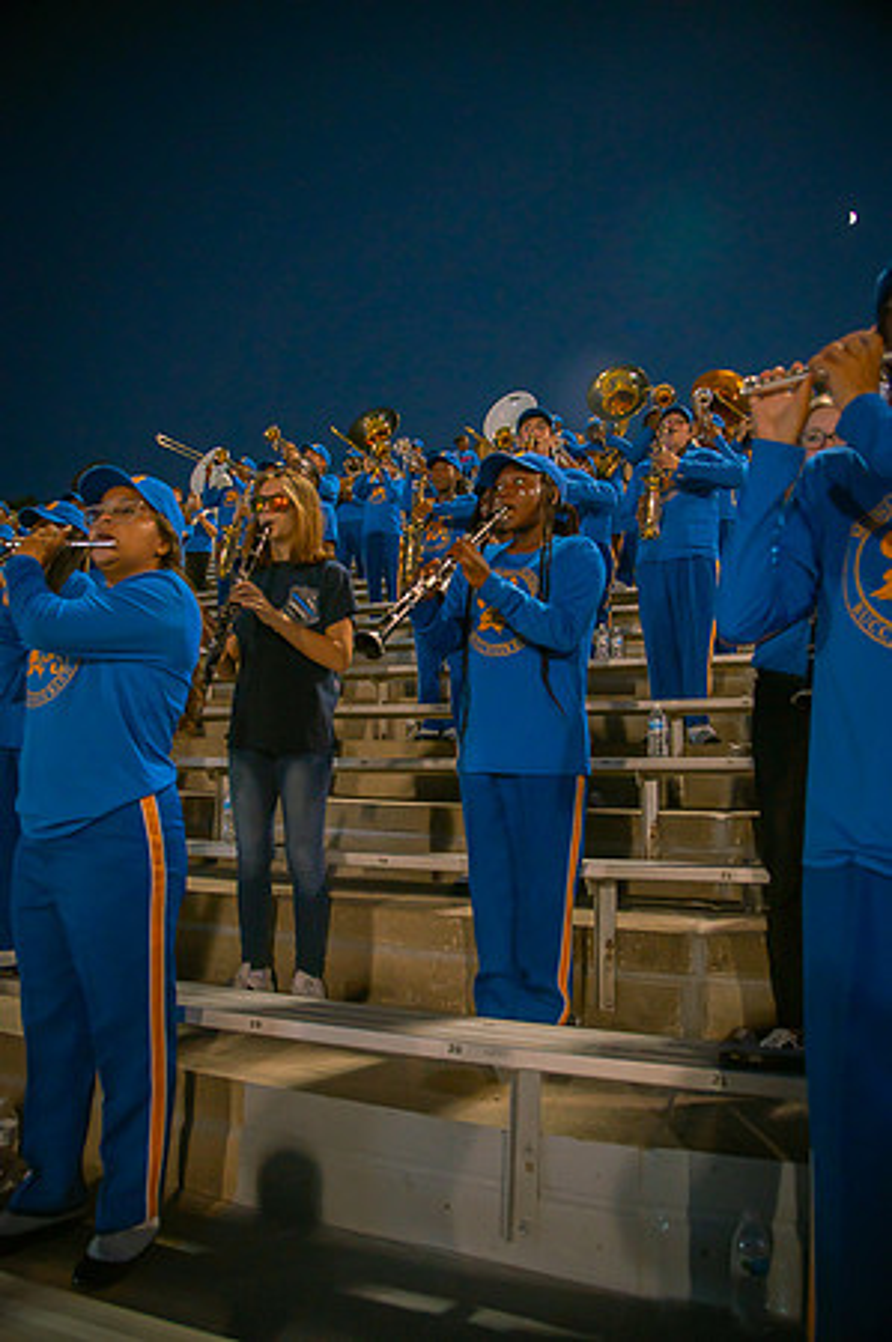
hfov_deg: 53.0
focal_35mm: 24
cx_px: 446
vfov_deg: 73.8
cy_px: 671
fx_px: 894
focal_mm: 24
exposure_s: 1/250
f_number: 4
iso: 800
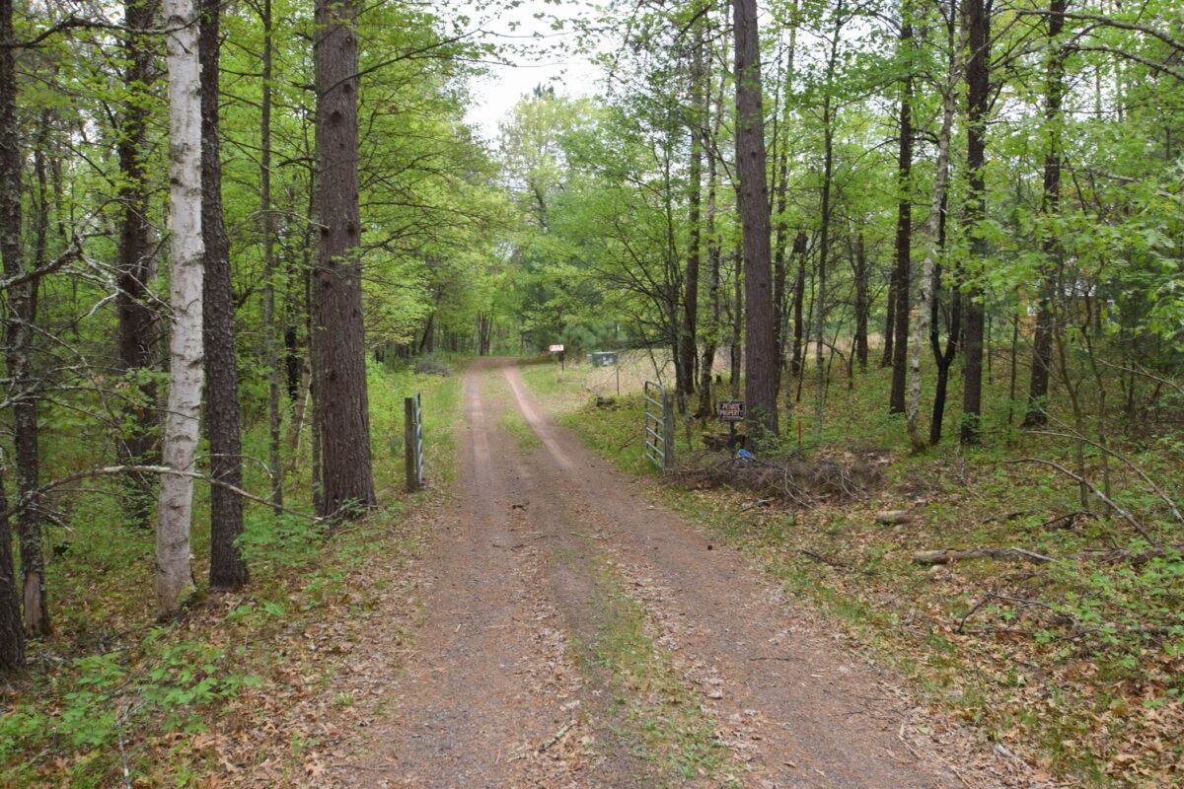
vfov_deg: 47.9
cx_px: 592
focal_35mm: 27
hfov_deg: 67.4
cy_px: 394
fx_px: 888
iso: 320
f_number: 7.1
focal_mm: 18
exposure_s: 1/160
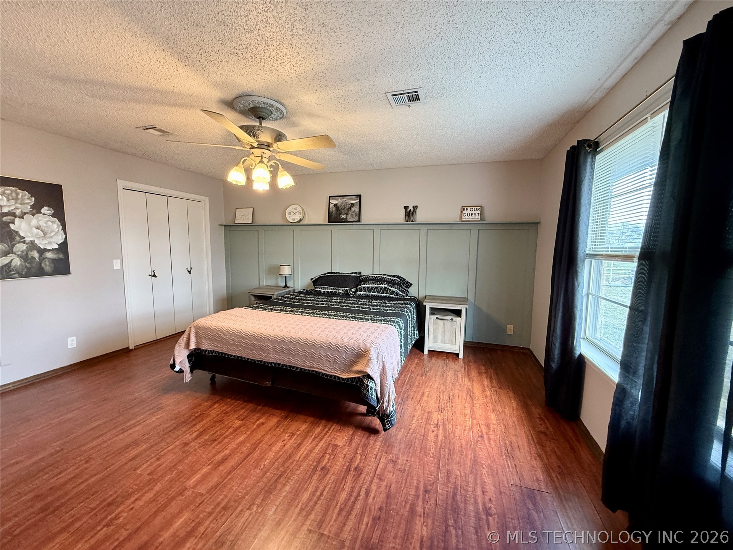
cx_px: 366
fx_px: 296
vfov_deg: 85.7
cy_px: 275
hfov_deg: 102.1
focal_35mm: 14
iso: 320
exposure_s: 1/60
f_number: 2.2
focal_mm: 2.22
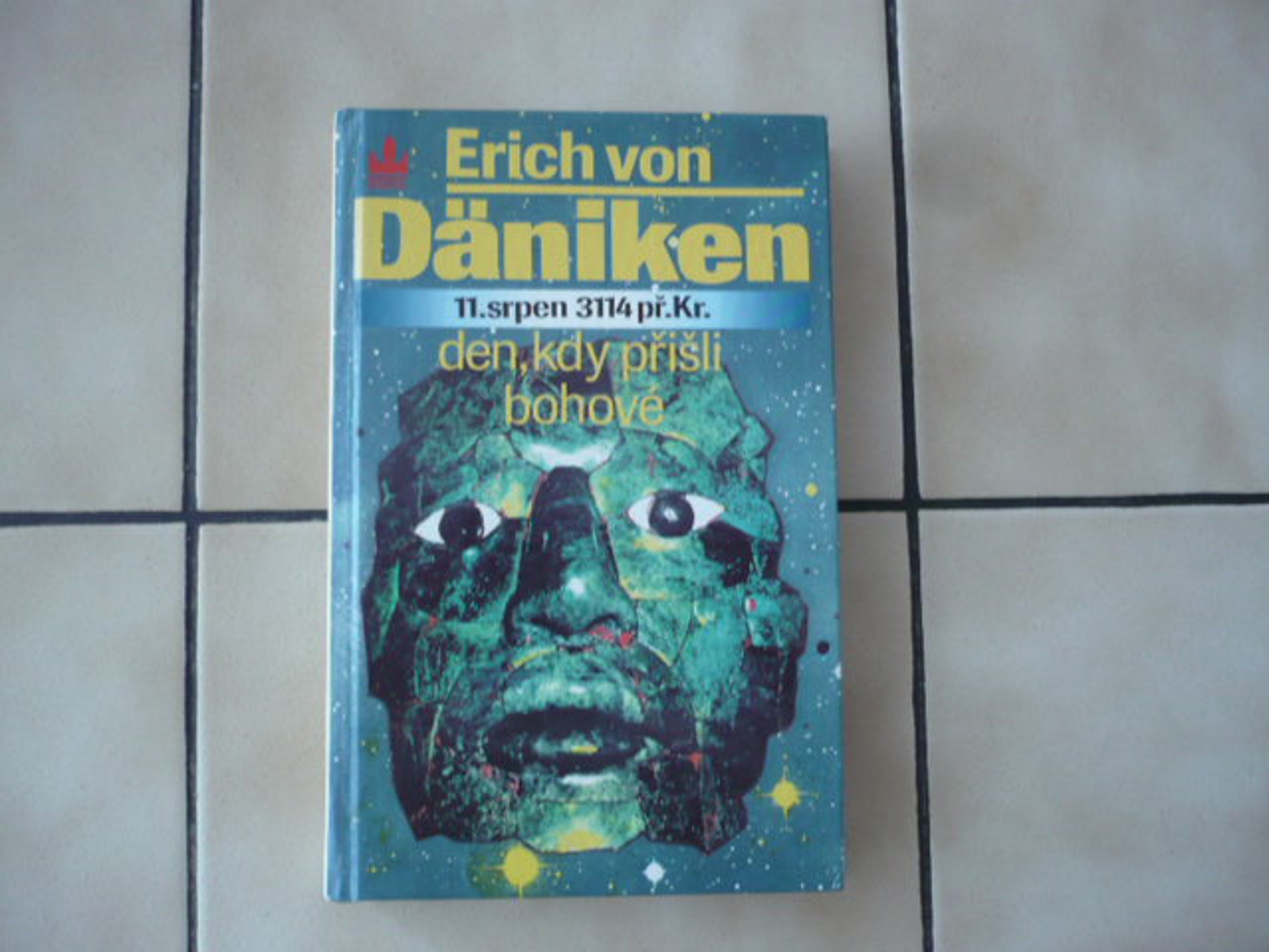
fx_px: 1283
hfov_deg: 52.6
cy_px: 476
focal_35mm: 35
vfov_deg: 40.7
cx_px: 634
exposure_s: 1/25
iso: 200
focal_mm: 5.8
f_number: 2.8
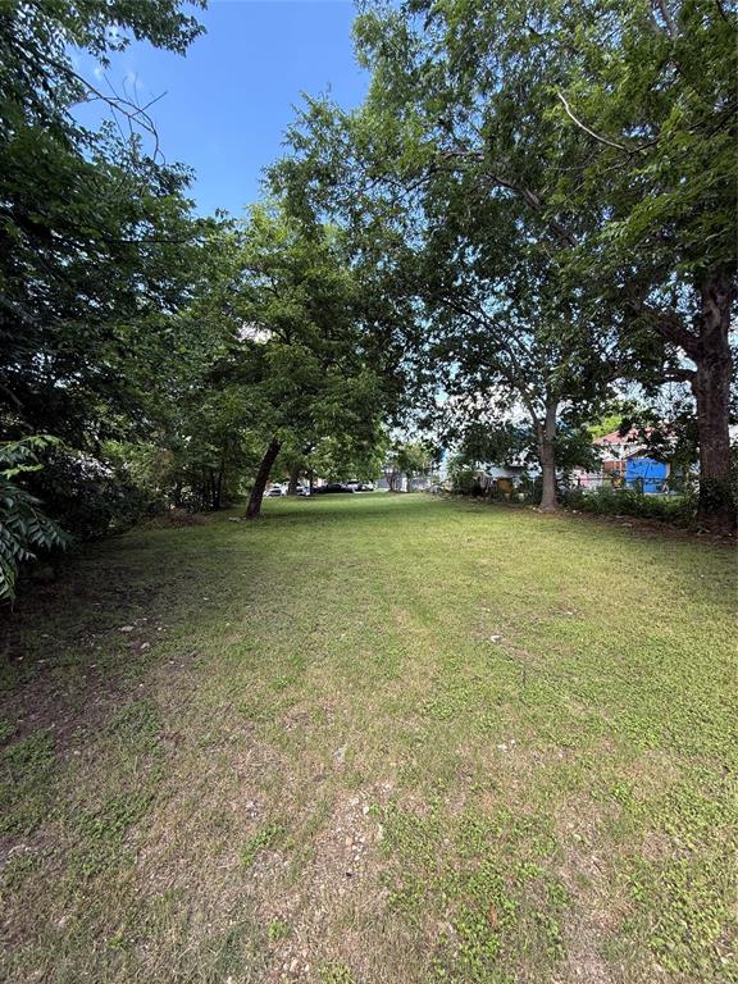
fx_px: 398
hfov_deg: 85.7
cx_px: 369
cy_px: 492
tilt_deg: -3.0
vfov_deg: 102.1
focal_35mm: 14
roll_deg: -2.2
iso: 64
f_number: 2.2
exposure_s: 1/167
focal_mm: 2.22
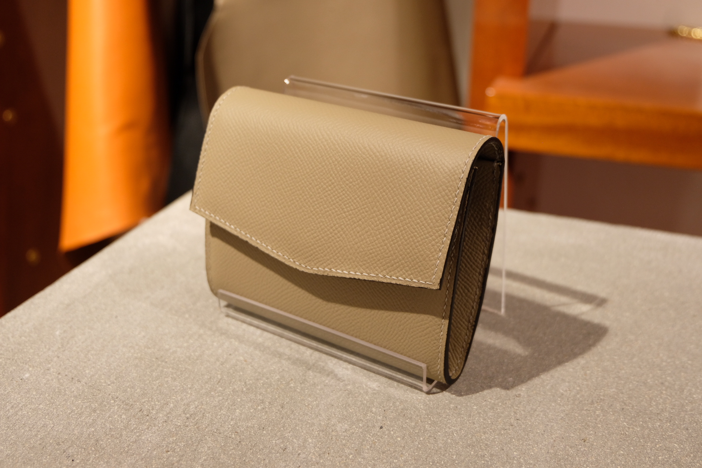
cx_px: 351
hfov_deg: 48.5
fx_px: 780
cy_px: 234
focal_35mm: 40
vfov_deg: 33.4
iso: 640
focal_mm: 26.9
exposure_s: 1/60
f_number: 4.5
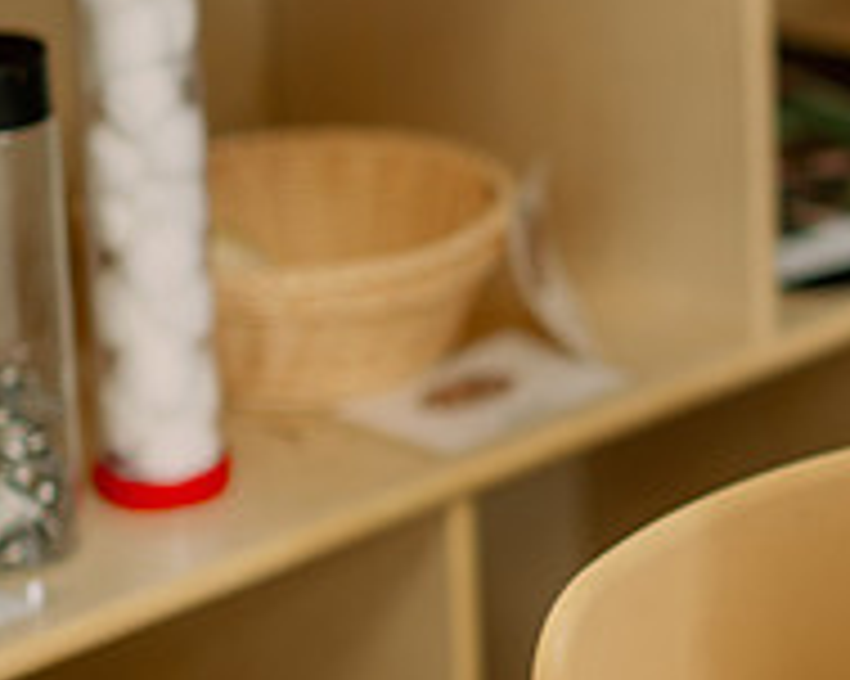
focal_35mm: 245
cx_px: 1187
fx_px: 6160
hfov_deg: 7.8
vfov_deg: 6.3
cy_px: 414
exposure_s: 1/200
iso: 125
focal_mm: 85
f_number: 2.2
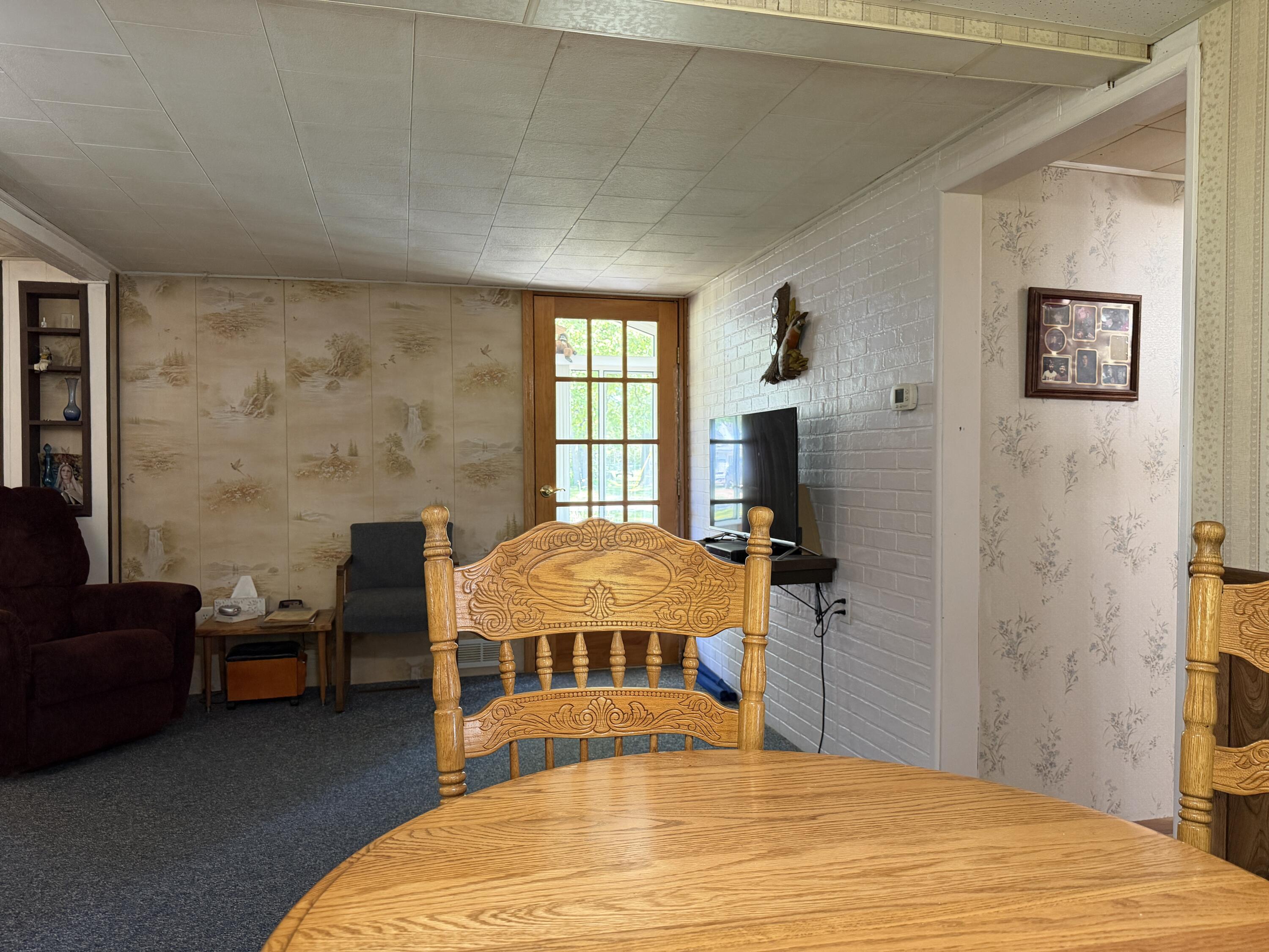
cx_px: 634
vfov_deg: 56.8
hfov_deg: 71.6
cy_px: 476
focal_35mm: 24
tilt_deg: -0.7
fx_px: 880
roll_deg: +0.4
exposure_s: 1/60
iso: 250
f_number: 1.78
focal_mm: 6.76
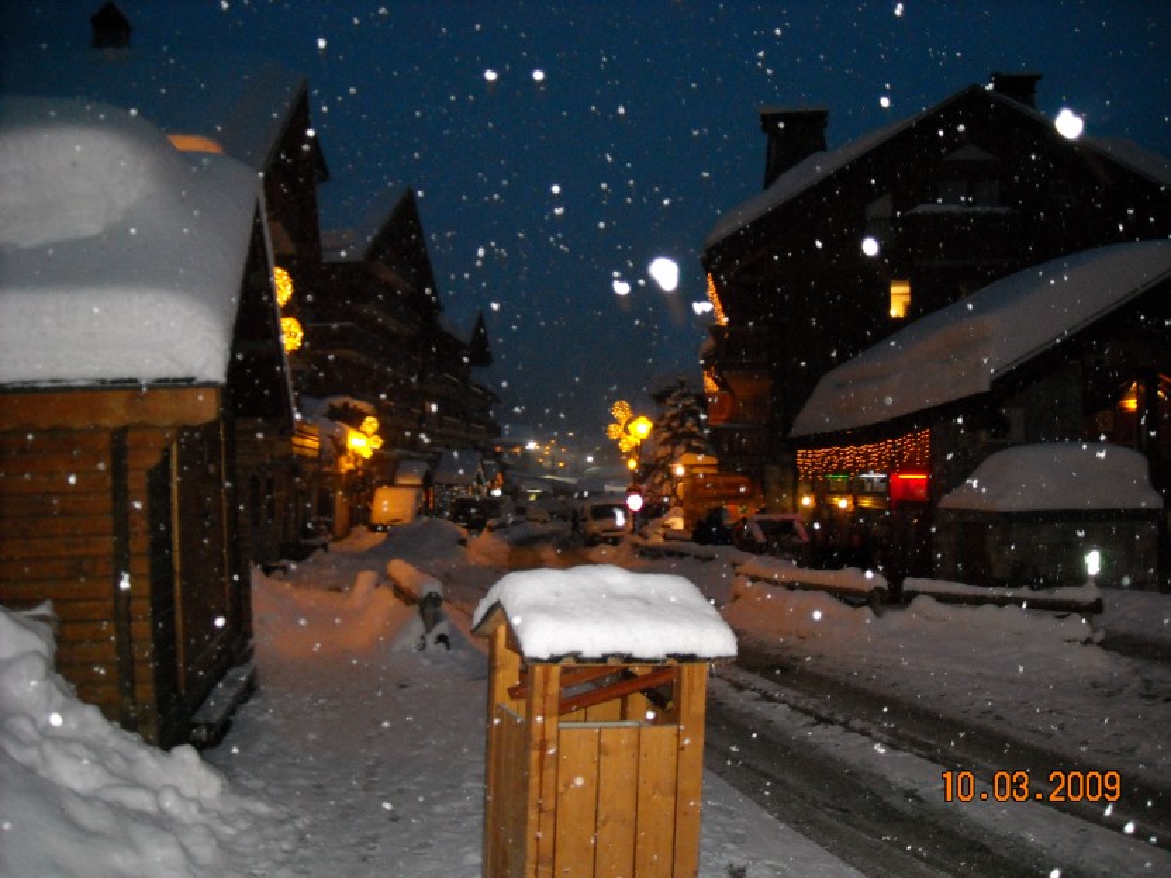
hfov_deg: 52.6
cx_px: 586
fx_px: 1184
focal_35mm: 35
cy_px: 439
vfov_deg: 40.7
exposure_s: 1/60
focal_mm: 5.7
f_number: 2.8
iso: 455
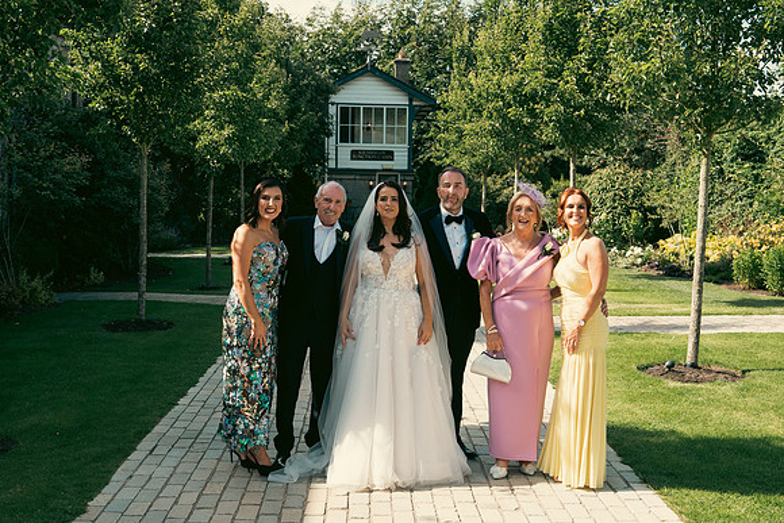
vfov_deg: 31.2
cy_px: 262
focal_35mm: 43
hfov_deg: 45.4
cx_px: 392
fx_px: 937
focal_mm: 43
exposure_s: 1/500
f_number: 5.6
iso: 250
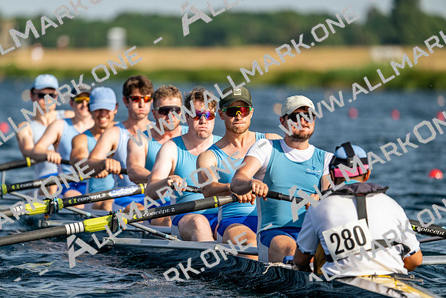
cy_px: 149
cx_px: 223
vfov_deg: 3.4
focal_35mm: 400
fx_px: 4959
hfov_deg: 5.1
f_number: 4.5
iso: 500
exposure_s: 1/5000
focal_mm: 400
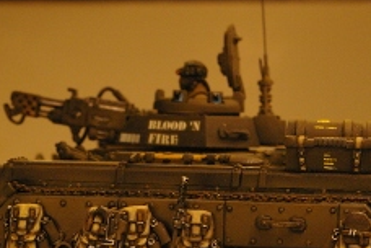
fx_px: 1216
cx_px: 216
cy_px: 160
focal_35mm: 118
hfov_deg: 17.3
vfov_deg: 11.6
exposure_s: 1/750
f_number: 9.5
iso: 1600
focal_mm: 40
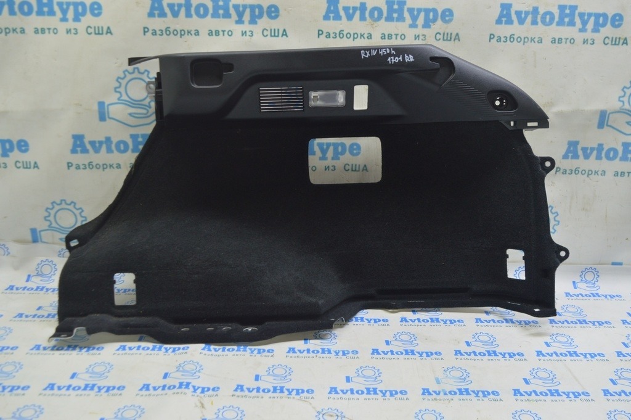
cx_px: 316
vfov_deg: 35.4
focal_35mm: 38
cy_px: 210
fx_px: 657
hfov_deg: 51.3
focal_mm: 25
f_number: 5.6
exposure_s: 1/20
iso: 400
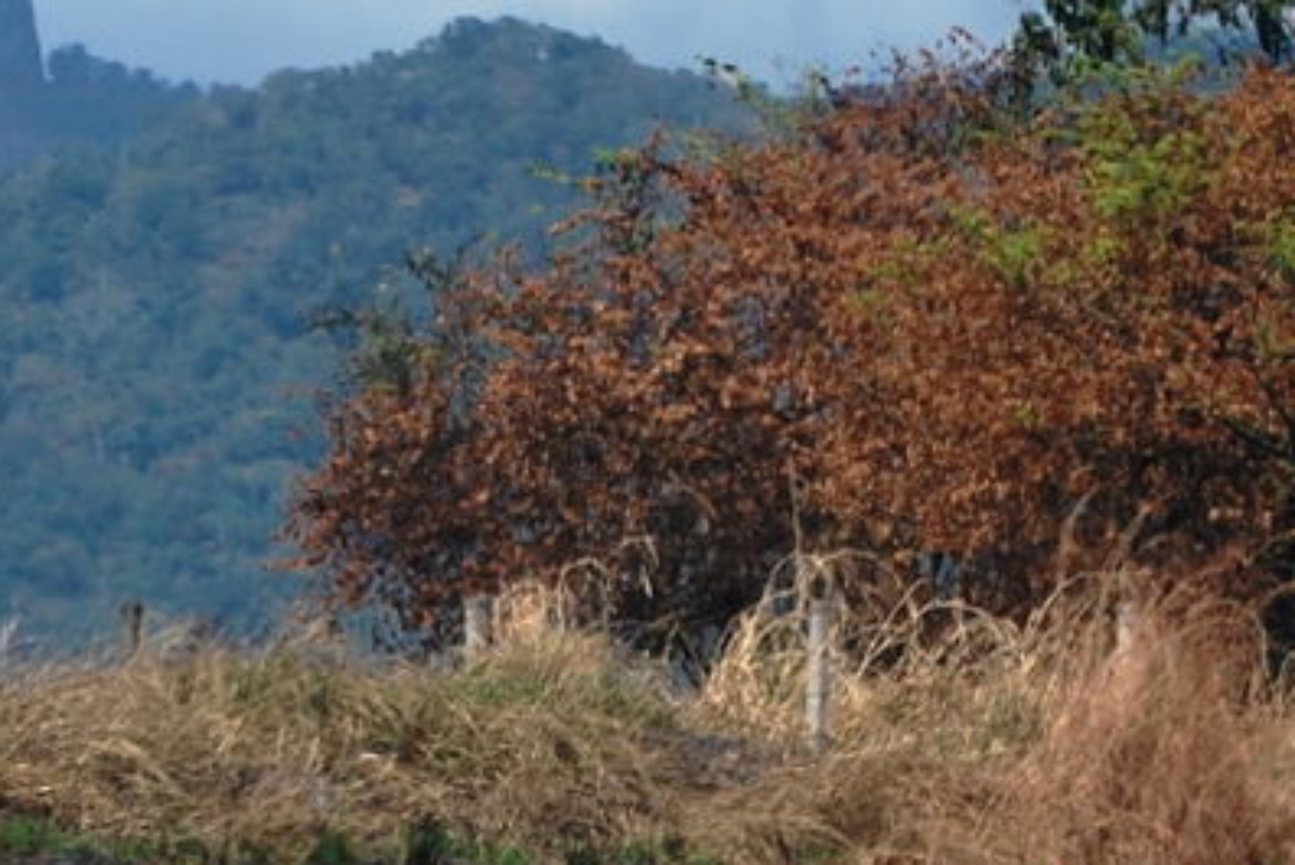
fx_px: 14372
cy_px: -126
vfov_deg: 3.4
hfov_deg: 5.1
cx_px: -228
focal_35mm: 399
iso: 100
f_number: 9
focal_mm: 55
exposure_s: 1/320
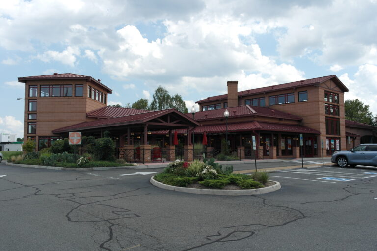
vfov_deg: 43.6
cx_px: 188
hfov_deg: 61.9
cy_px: 126
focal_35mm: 30
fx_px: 314
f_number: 6.3
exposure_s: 1/250
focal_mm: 20
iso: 100
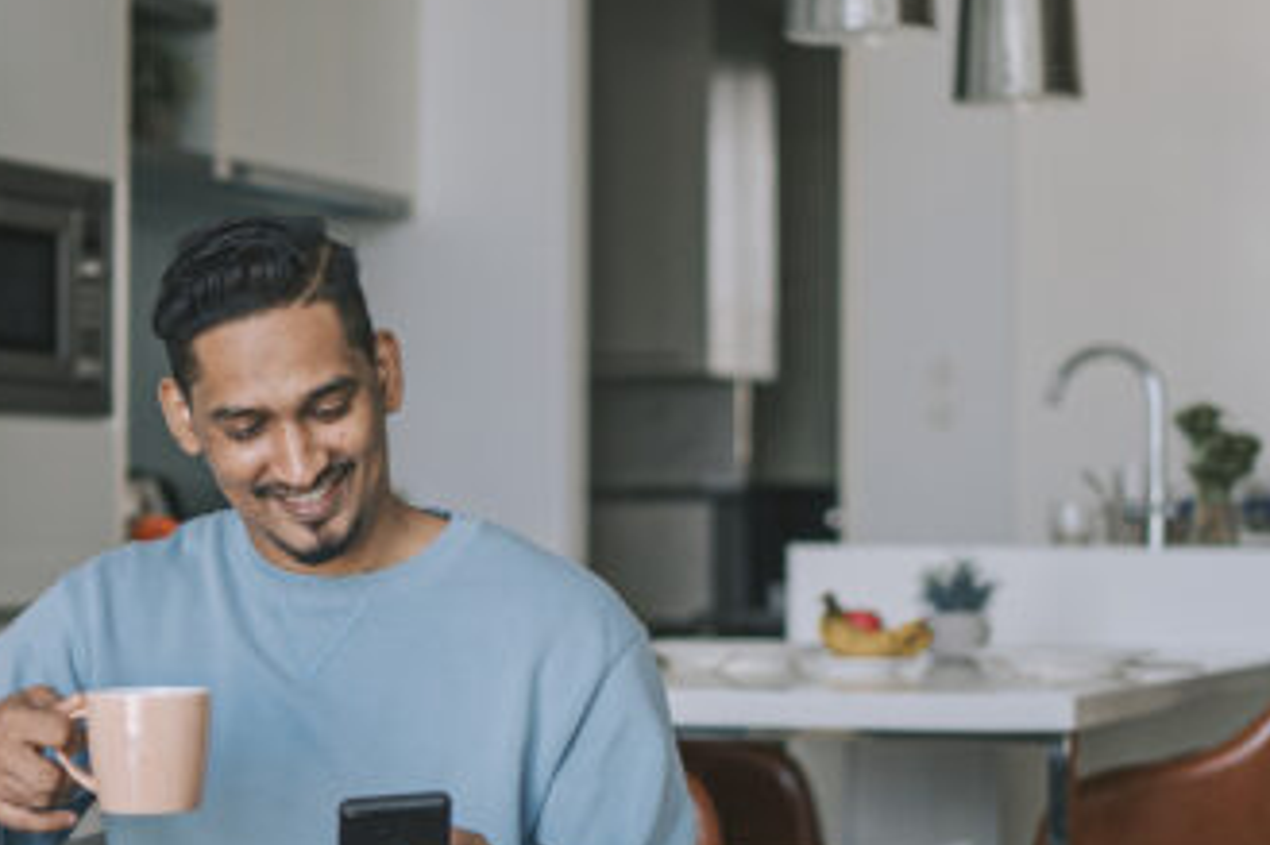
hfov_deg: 18.7
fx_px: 3843
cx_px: 440
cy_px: 546
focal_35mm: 109
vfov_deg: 12.5
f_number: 1.4
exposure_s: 1/160
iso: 200
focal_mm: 35
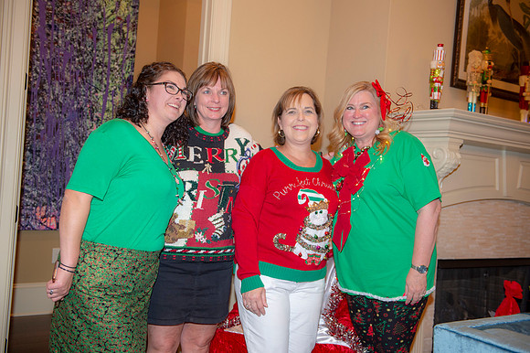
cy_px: 176
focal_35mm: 38
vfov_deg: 35.0
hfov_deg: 50.7
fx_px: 559
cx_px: 265
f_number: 3.5
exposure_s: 1/60
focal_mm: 38
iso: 800
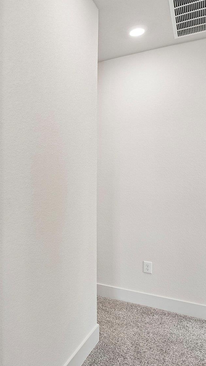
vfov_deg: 69.8
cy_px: 188
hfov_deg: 38.9
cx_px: 10
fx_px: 262
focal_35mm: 27
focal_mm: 14
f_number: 8
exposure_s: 1/40
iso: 400
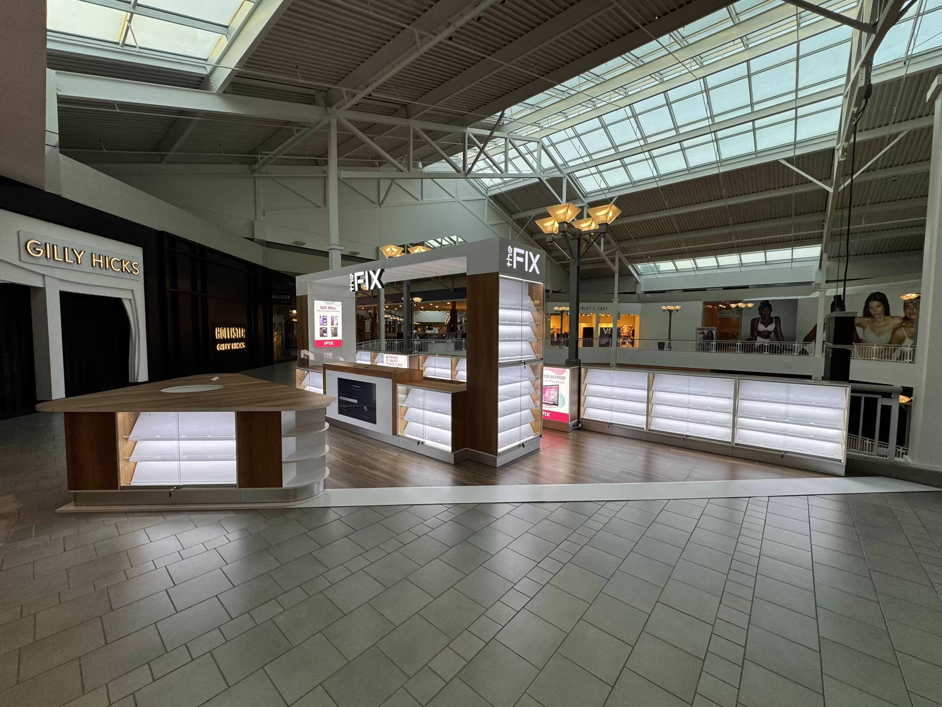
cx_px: 471
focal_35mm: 14
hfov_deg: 102.1
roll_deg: -0.9
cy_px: 354
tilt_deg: -4.7
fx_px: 381
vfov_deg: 85.7
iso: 100
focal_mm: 2.22
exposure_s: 1/122
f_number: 2.2
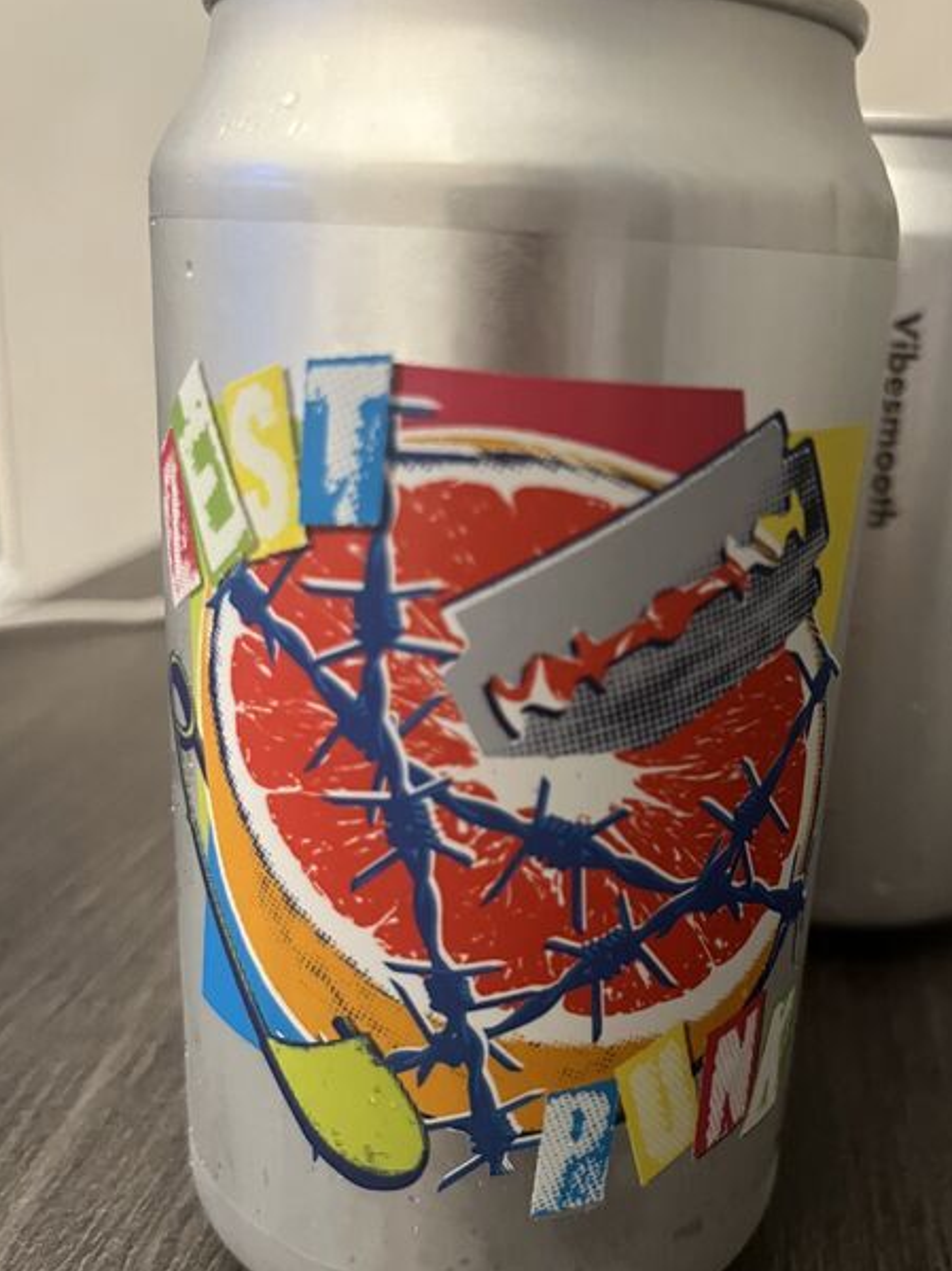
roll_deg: -3.7
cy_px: 692
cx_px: 551
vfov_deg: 55.3
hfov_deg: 42.8
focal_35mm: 33
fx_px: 1211
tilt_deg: -18.6
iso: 640
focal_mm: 5.1
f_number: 1.6
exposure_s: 1/40
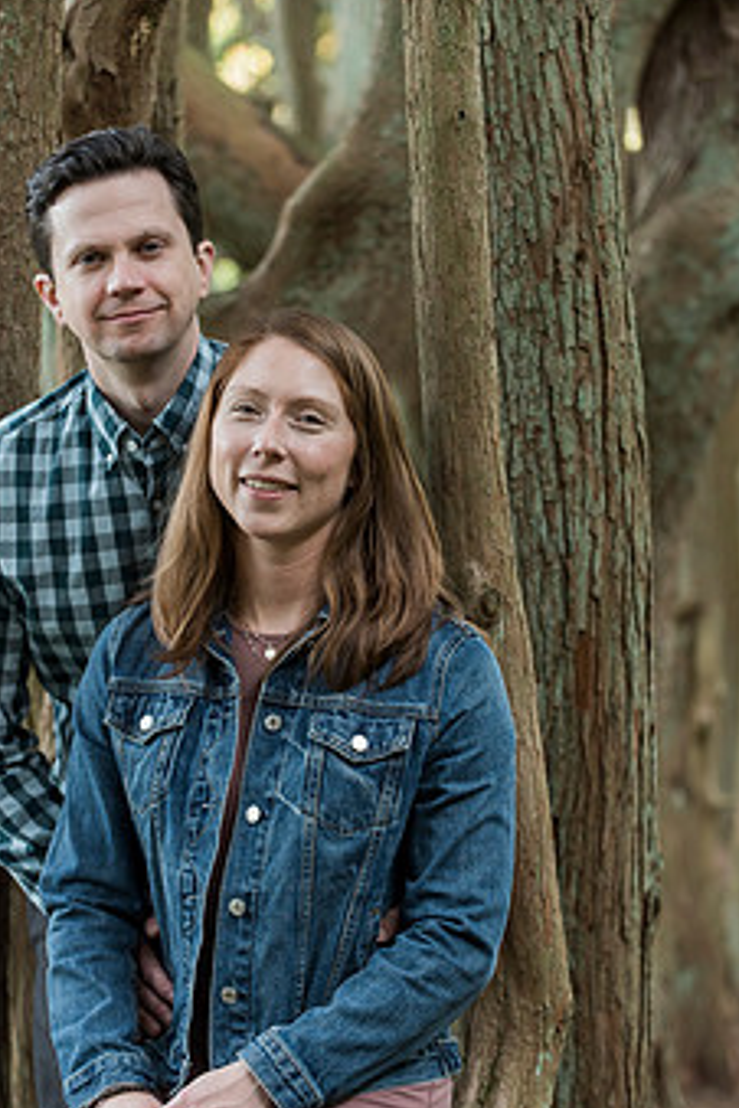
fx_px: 4495
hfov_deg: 9.4
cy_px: 582
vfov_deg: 14.1
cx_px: 347
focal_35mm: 146
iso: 1250
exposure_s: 1/60
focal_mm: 110
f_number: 3.5
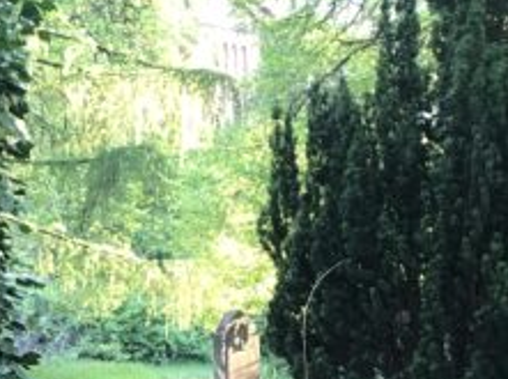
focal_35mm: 130
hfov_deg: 15.2
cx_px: 200
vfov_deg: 11.2
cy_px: 453
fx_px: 1905
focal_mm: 3.99
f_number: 1.8
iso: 32
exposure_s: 1/30
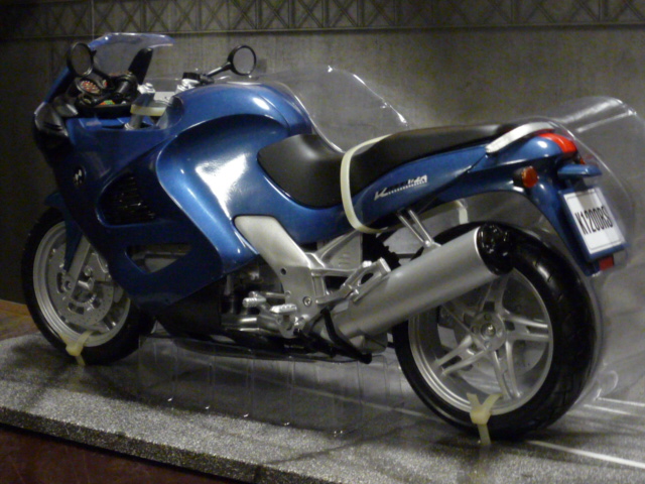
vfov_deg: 21.3
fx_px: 1286
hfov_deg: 28.2
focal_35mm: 69
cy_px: 242
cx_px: 322
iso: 400
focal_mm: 6.8
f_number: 4
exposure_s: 1/8
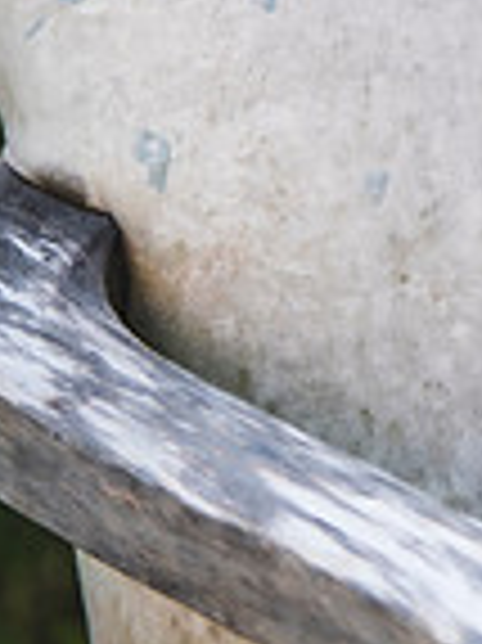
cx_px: 1257
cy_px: -196
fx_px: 5076
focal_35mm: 273
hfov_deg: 5.2
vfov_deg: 7.2
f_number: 2.8
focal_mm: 70
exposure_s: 1/125
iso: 100
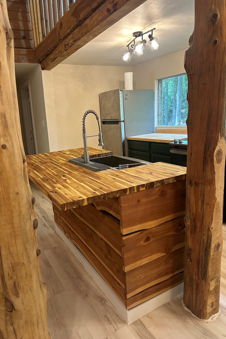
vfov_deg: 71.5
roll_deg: +4.4
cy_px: 169
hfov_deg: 51.2
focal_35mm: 25
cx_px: 104
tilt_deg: -12.6
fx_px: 235
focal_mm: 6.86
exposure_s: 1/60
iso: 200
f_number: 1.78
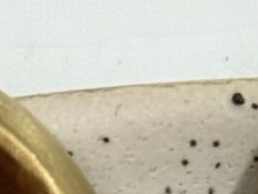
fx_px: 3564
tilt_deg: -70.9
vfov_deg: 3.1
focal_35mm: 478
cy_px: 220
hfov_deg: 4.1
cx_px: 199
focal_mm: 6.76
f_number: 1.78
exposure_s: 1/913
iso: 64
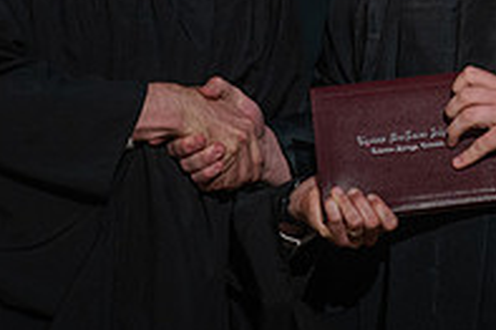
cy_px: -139
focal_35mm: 250
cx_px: 441
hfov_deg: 8.2
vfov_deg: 5.4
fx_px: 3441
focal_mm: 85
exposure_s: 1/320
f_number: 2.5
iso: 1250
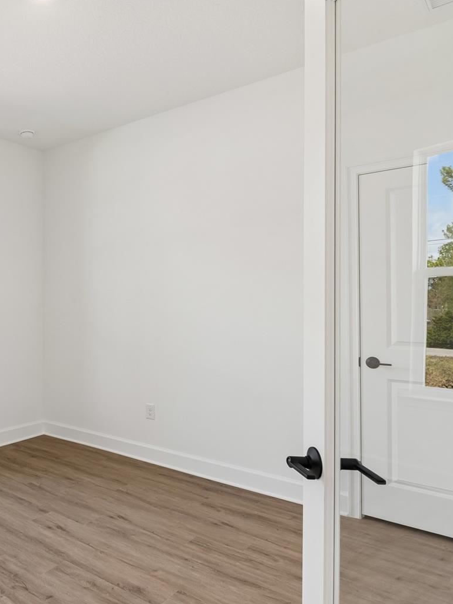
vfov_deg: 65.3
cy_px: 292
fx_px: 471
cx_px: 37
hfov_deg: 45.9
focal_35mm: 27
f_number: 7.1
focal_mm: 12
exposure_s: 1/8
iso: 100
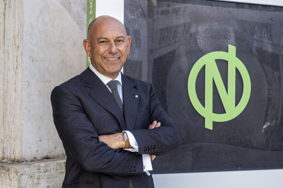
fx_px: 417
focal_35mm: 53
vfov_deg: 25.5
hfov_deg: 37.5
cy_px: 94
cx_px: 142
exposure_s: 1/125
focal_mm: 35
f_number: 3.2
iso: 80
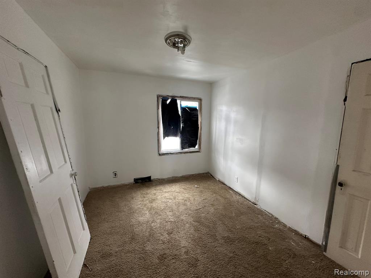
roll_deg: -0.9
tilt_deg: -7.2
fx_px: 150
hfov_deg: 102.1
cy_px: 139
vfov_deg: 85.7
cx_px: 186
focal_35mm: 14
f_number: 2.2
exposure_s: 1/99
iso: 250
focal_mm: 2.22
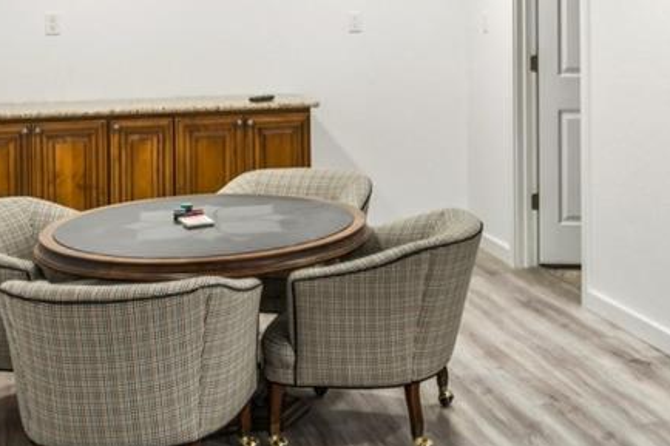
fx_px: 1111
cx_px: 477
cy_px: 43
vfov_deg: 22.2
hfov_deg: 33.1
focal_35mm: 60
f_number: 22
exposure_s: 1
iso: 125
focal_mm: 16.2
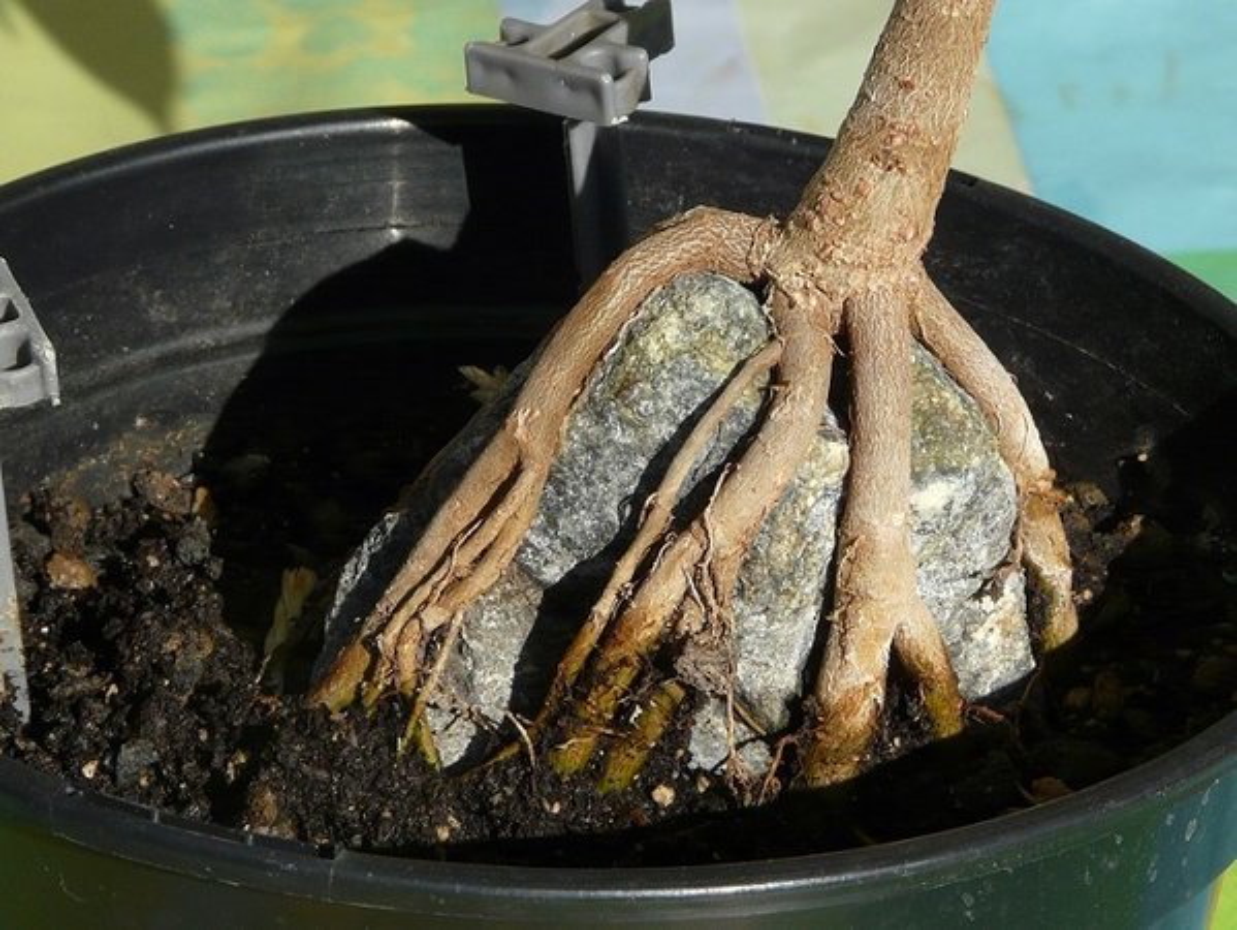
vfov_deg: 6.5
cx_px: 618
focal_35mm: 230
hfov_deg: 8.6
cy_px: 465
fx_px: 8224
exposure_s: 1/320
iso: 100
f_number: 5.6
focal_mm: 23.7
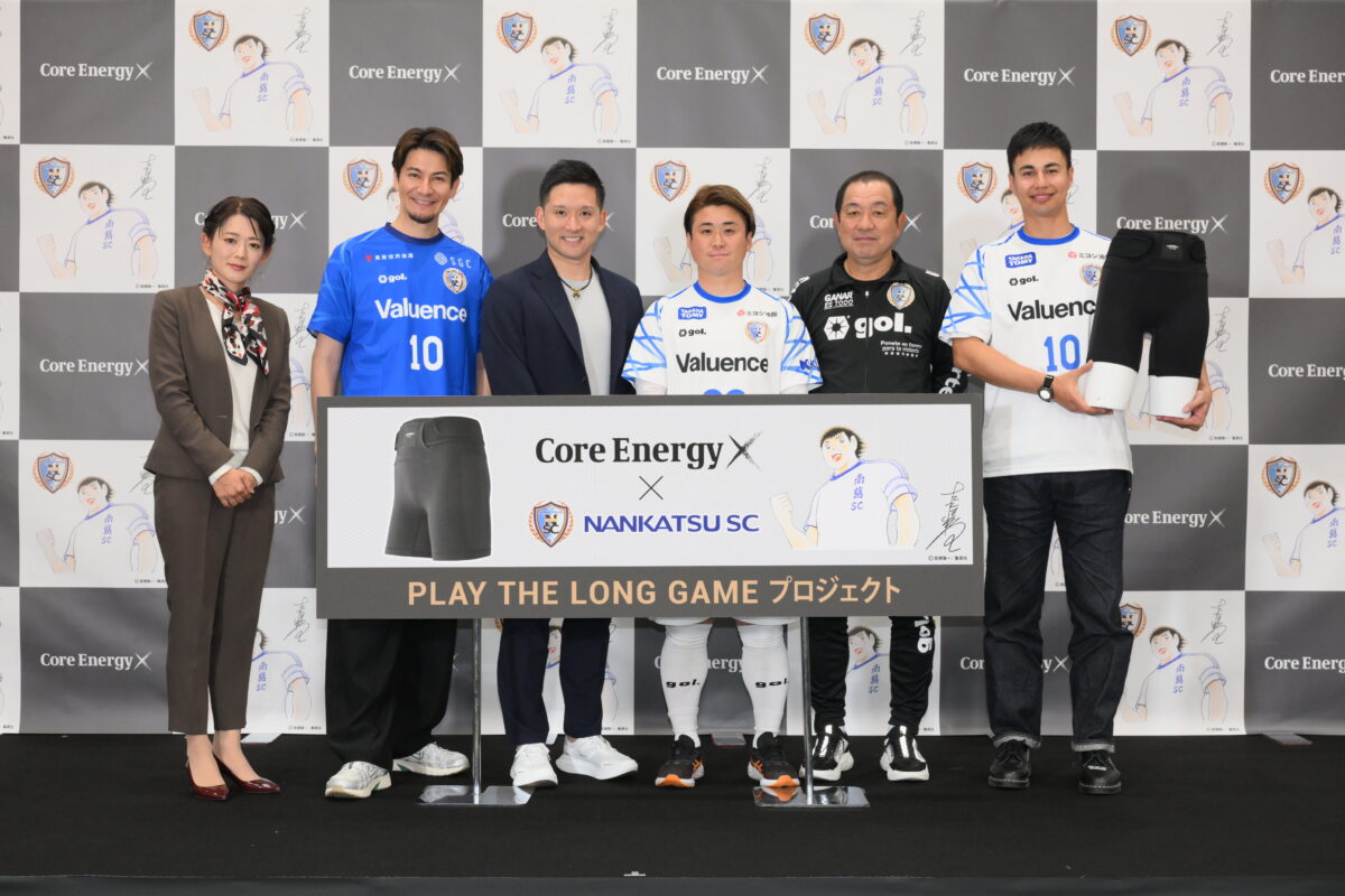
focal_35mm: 53
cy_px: 448
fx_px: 1980
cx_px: 672
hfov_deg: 37.5
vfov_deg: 25.5
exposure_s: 1/160
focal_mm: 53
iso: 2500
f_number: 8
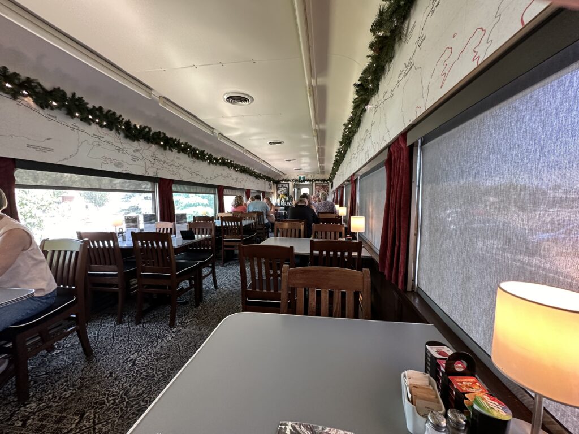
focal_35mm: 14
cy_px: 217
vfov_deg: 85.7
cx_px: 290
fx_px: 234
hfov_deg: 102.1
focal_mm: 2.22
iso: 200
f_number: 2.2
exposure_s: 1/60
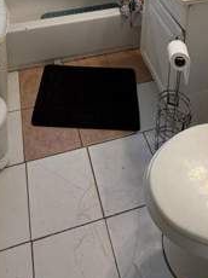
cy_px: -73
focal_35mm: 39
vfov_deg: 35.2
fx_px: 313
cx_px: 83
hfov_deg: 36.6
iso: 200
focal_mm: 2.22
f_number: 2.2
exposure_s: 1/120
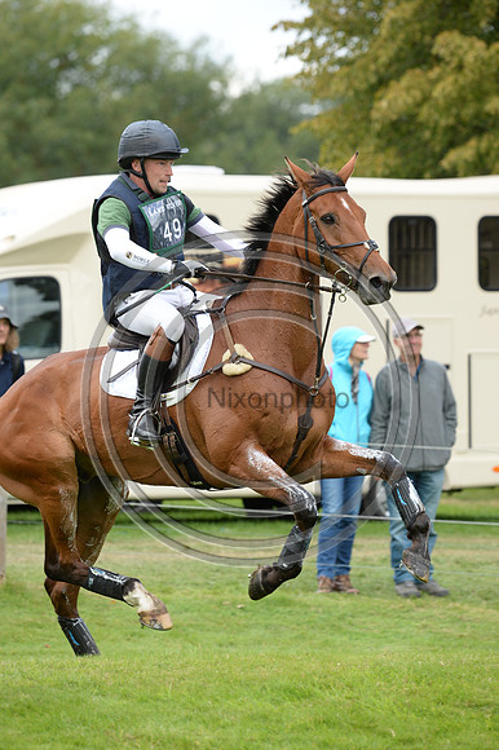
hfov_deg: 4.9
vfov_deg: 7.4
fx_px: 5828
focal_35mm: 280
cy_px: 375
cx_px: 250
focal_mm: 280
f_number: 6.3
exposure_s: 1/800
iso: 1000
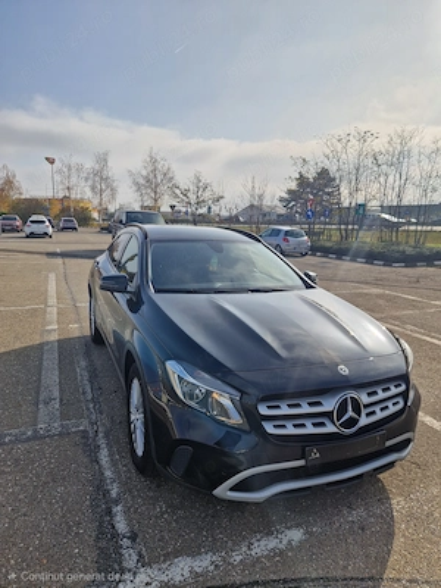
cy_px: 294
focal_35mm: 23
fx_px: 391
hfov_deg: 58.9
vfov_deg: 73.9
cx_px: 220
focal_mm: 5.4
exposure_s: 1/2500
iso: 50
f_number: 1.8
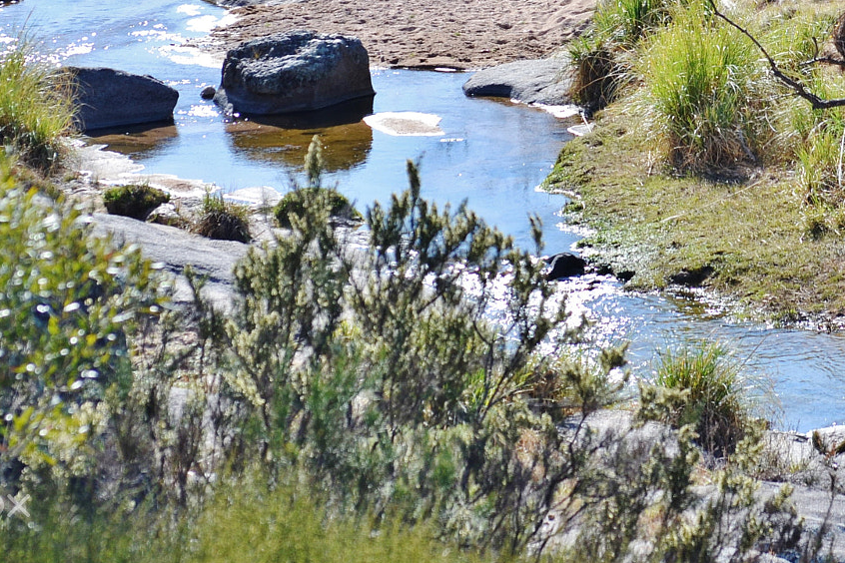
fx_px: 6126
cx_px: 581
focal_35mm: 261
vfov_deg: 5.3
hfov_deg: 7.9
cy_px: 116
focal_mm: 92
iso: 200
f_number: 5.6
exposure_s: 1/500
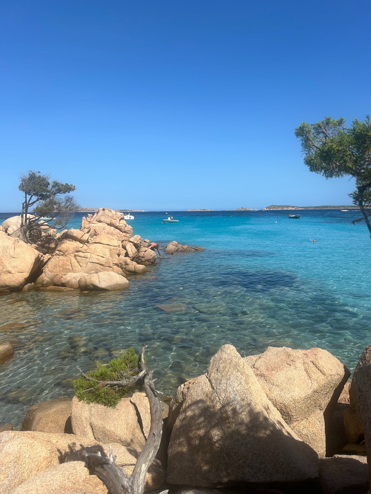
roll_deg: -0.4
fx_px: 372
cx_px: 186
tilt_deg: -7.2
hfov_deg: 53.1
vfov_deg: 67.3
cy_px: 247
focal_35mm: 26
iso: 50
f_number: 1.5
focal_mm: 5.7
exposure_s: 1/5587
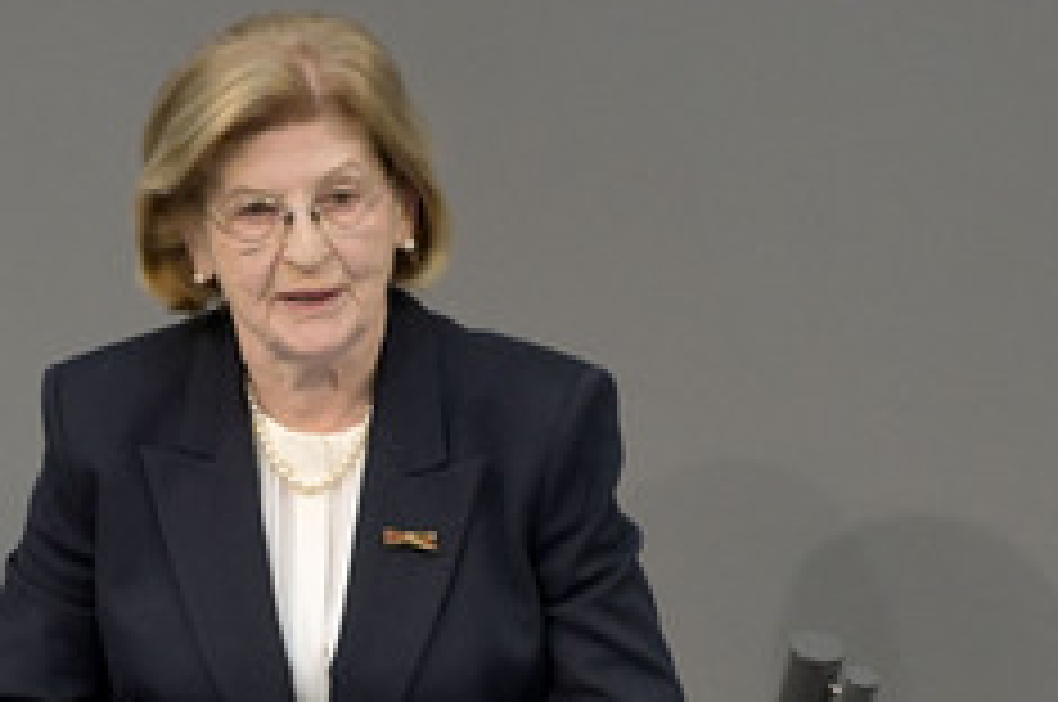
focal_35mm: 960
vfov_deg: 1.4
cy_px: 612
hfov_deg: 2.2
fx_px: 28174
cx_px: 295
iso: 10000
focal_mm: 500
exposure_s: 1/320
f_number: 5.6
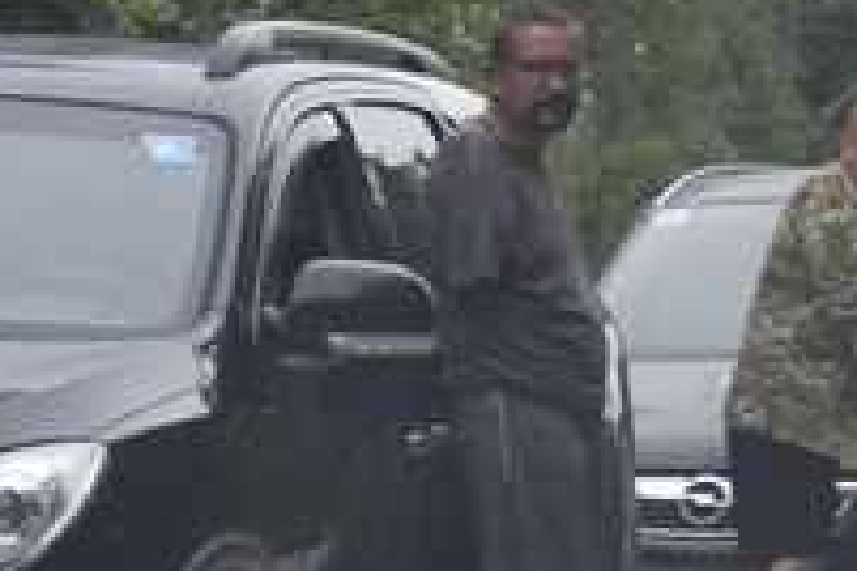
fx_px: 6927
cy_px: 185
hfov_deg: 7.0
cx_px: 938
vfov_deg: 4.7
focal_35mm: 291
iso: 200
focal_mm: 52
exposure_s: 1/200
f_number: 5.6
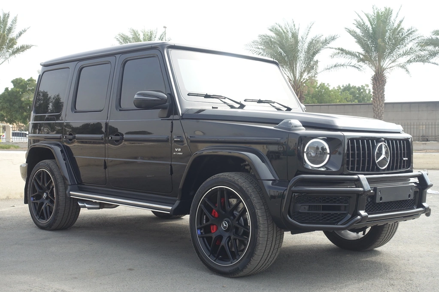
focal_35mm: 49
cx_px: 220
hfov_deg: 40.3
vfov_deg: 27.5
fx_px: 597
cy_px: 146
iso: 125
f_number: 5.6
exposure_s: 1/160
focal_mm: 17.9
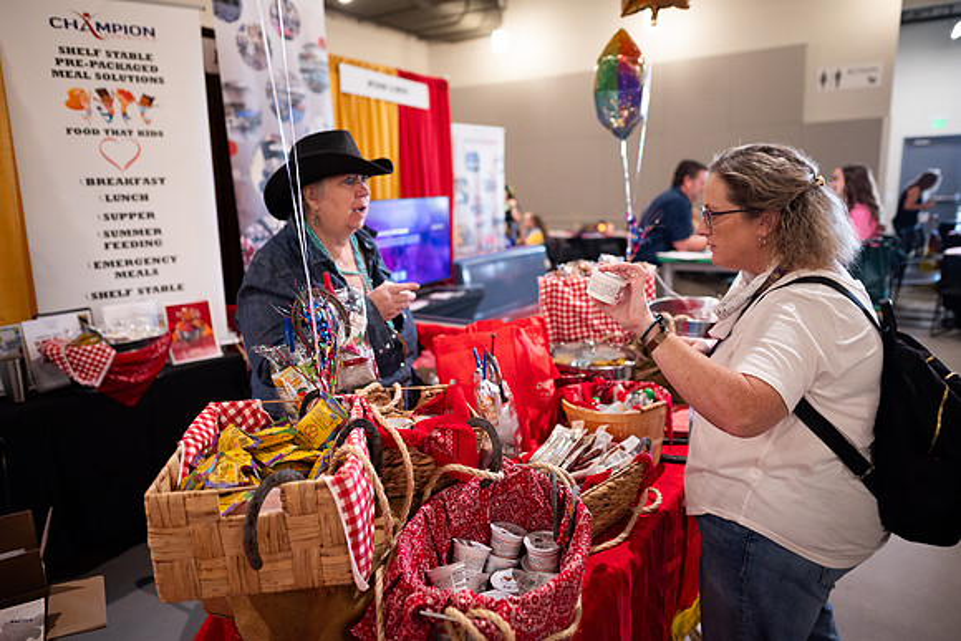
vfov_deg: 53.2
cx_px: 480
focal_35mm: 24
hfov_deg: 73.7
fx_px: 641
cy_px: 320
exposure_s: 1/200
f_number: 1.8
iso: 1250
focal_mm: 24
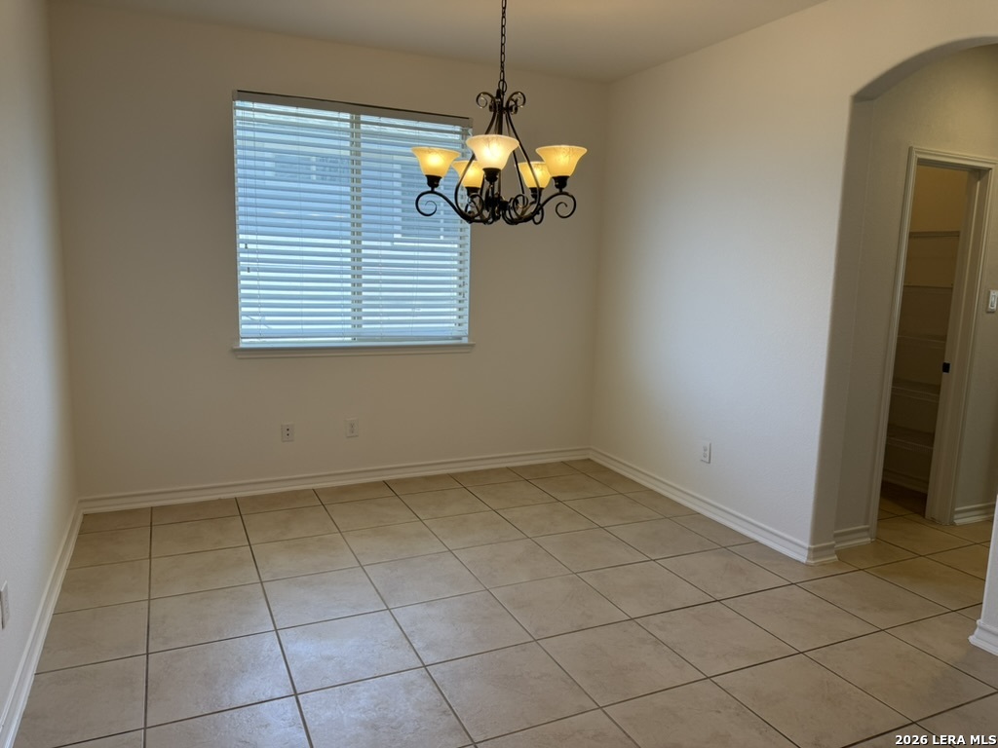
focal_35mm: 24
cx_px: 499
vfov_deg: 56.8
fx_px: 692
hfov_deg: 71.6
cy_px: 374
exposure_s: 1/179
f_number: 1.78
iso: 80
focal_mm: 6.76
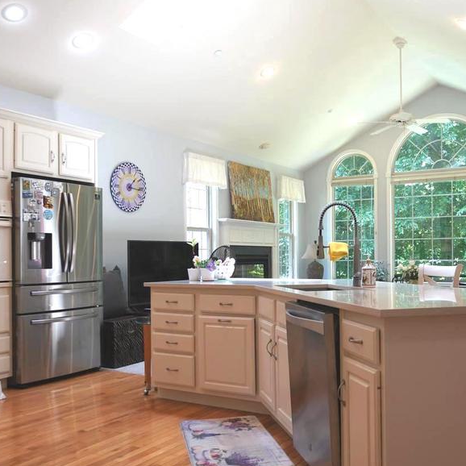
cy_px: 256
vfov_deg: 46.0
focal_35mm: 36
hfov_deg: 45.9
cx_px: 273
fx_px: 548
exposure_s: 1/100
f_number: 2.8
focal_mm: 17
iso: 160
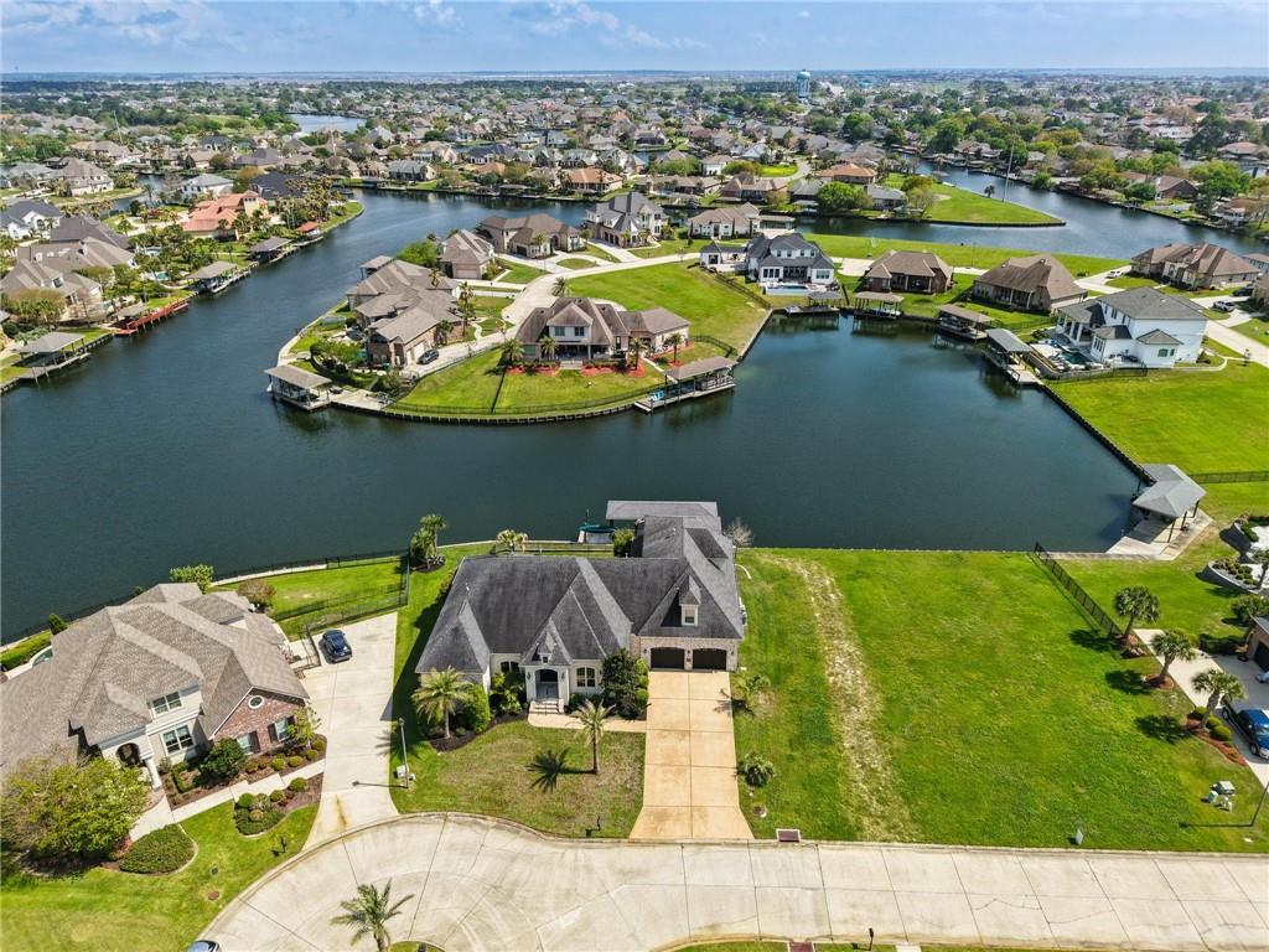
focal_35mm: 24
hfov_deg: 71.6
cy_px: 476
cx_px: 634
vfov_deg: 56.8
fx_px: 880
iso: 130
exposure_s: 1/3200
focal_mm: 8.7
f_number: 1.8
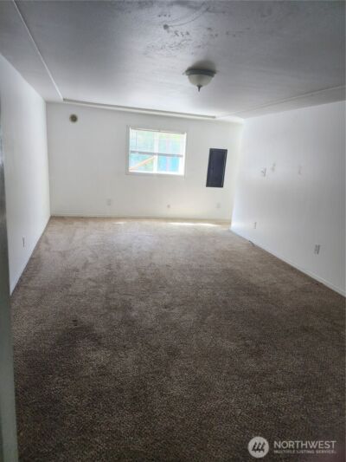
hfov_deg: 58.9
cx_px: 173
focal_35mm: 23
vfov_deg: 73.9
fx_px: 306
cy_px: 231
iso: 160
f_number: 1.8
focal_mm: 6.4
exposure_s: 1/120
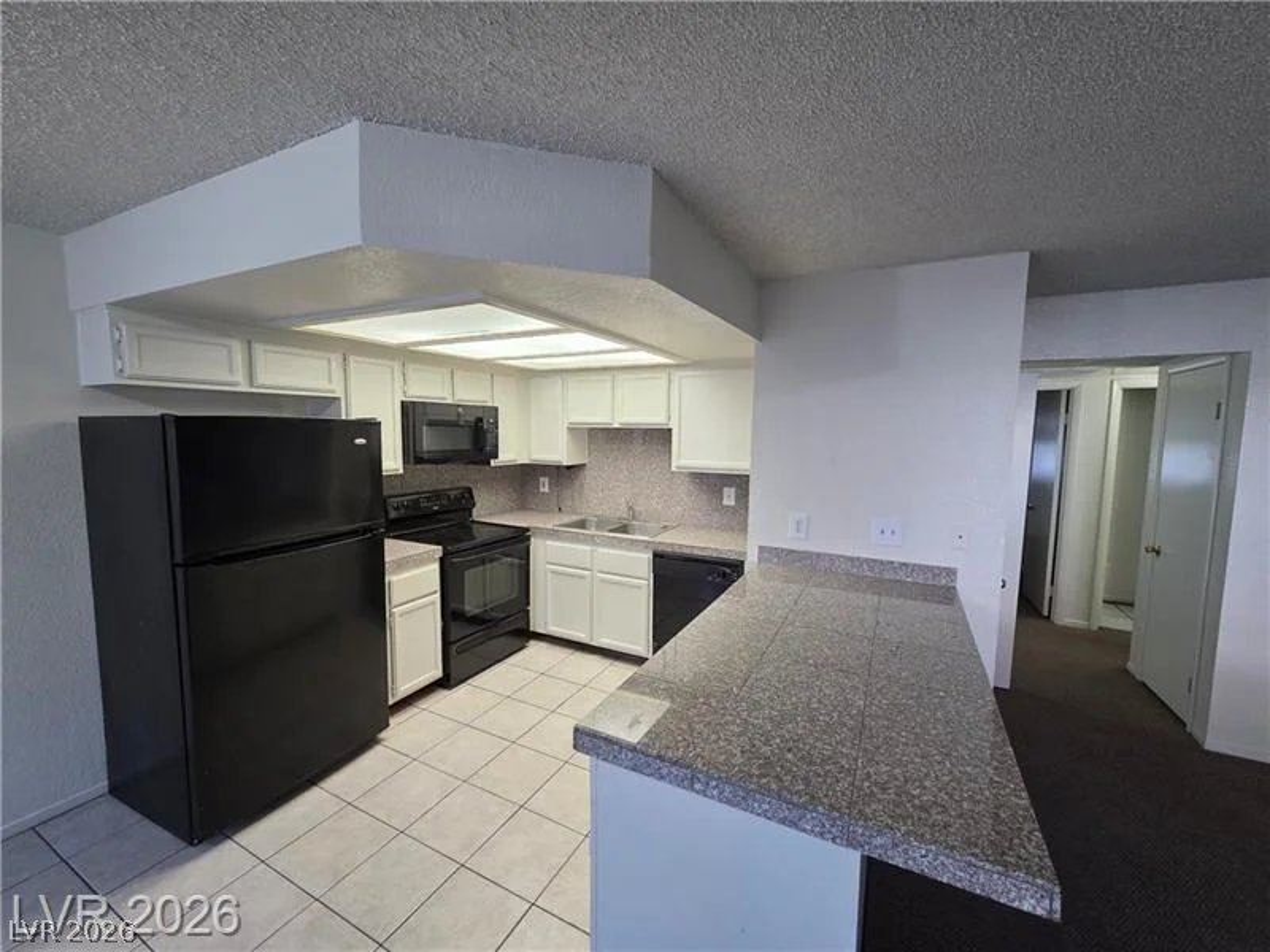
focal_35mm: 13
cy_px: 476
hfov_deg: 106.2
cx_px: 635
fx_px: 477
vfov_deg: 89.9
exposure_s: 1/120
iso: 200
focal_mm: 2.2
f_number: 1.9
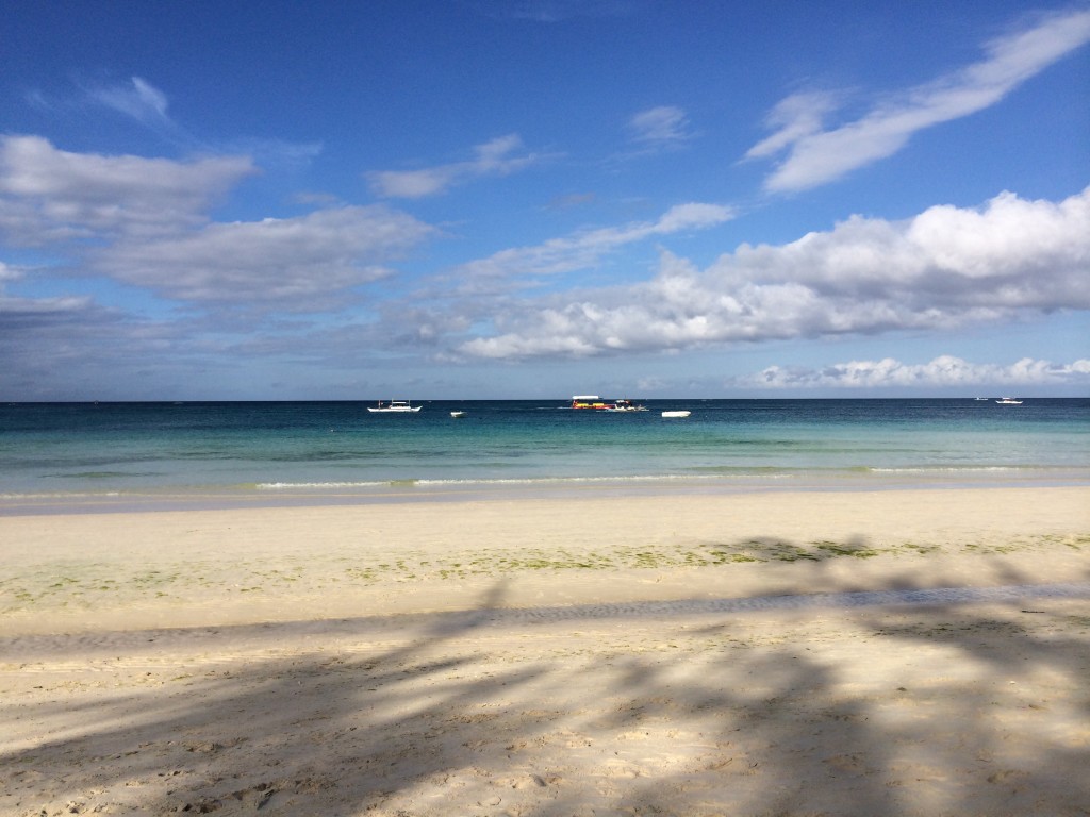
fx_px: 945
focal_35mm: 30
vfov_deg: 46.8
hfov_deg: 60.0
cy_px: 408
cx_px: 545
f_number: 2.2
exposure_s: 1/4115
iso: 32
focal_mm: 4.12
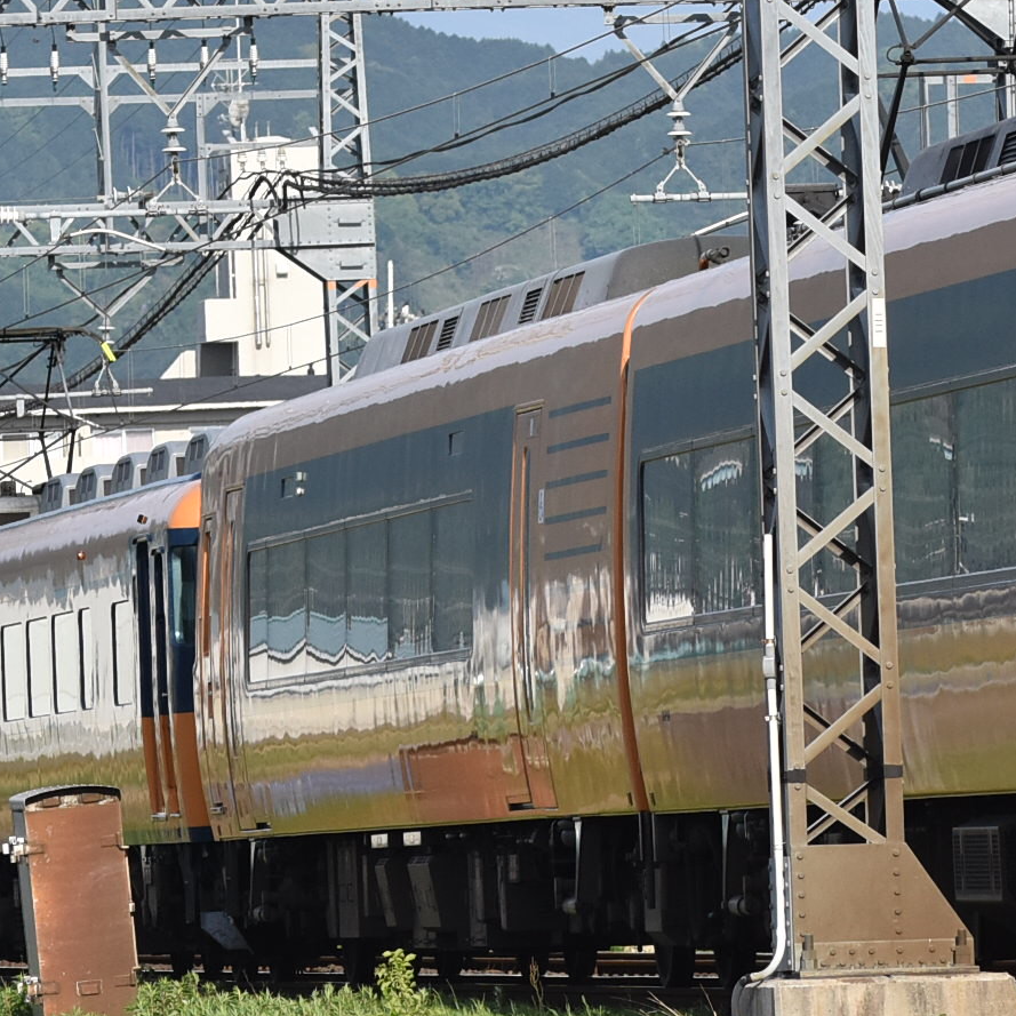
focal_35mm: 385
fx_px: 12792
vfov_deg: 4.5
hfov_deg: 4.5
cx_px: 731
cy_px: 374
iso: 400
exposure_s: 1/1600
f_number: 7.1
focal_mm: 105
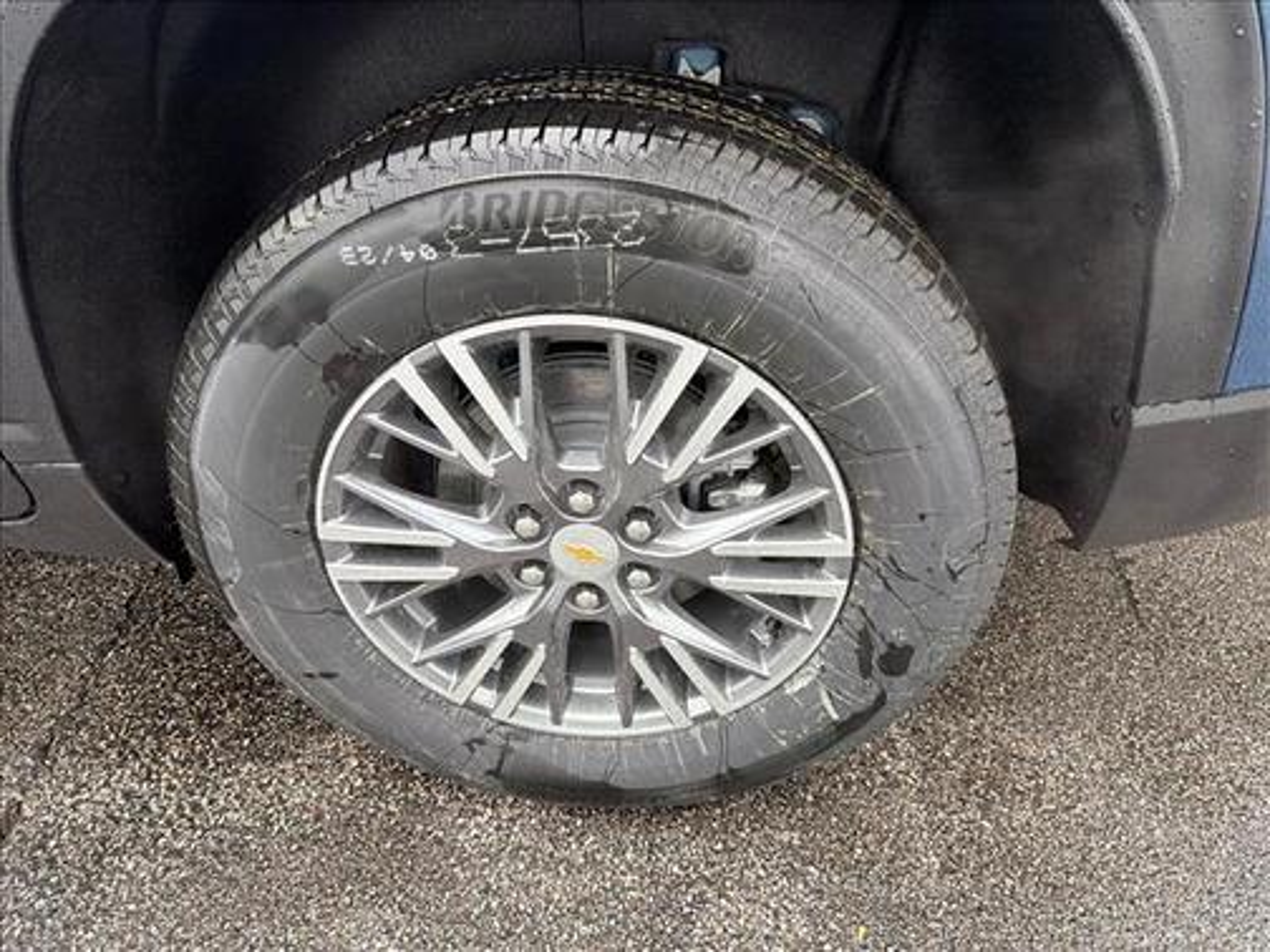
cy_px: 476
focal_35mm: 24
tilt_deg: -33.1
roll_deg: +0.1
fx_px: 881
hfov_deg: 71.6
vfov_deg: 56.8
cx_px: 635
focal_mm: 6.76
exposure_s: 1/246
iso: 320
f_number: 1.78
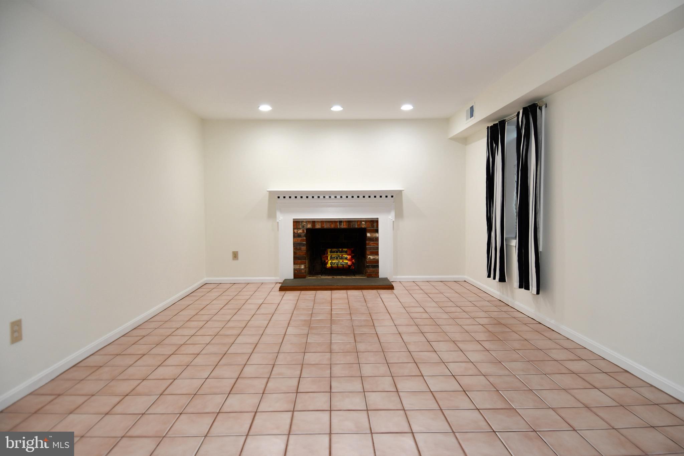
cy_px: 228
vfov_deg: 67.4
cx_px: 342
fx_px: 342
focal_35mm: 18
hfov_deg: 90.0
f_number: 4
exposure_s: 1/60
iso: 220
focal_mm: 12
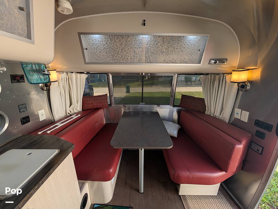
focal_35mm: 12
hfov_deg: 110.5
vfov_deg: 94.6
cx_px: 139
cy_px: 104
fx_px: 97
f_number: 1.7
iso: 52
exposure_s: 1/191
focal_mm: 2.02
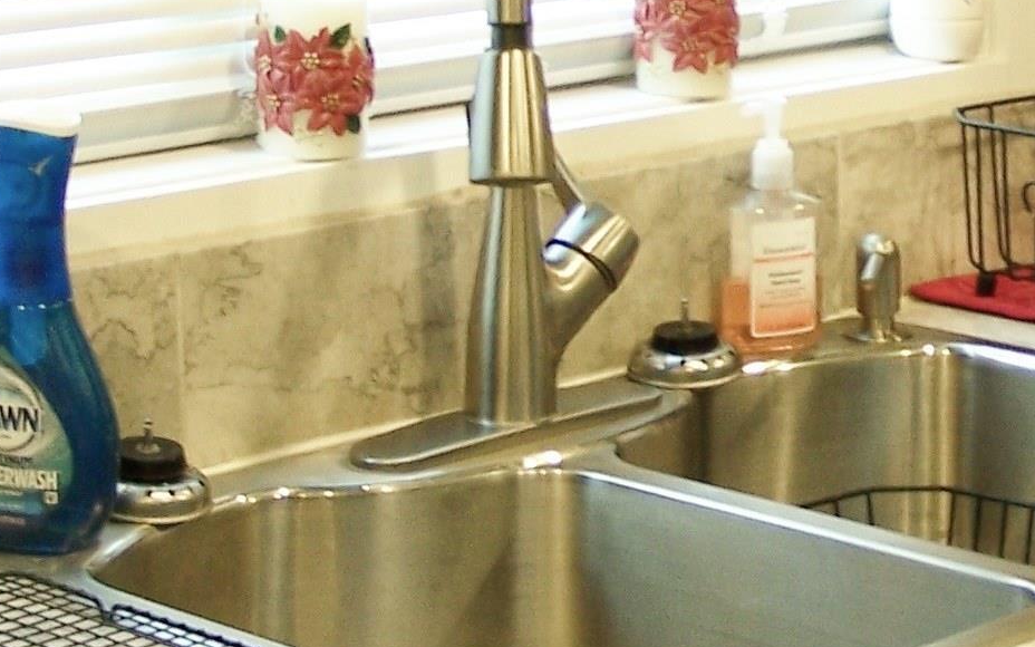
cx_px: 938
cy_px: 47
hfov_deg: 16.7
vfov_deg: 10.6
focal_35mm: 123
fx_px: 3469
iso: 80
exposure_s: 1/8
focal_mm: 6.3
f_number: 2.8
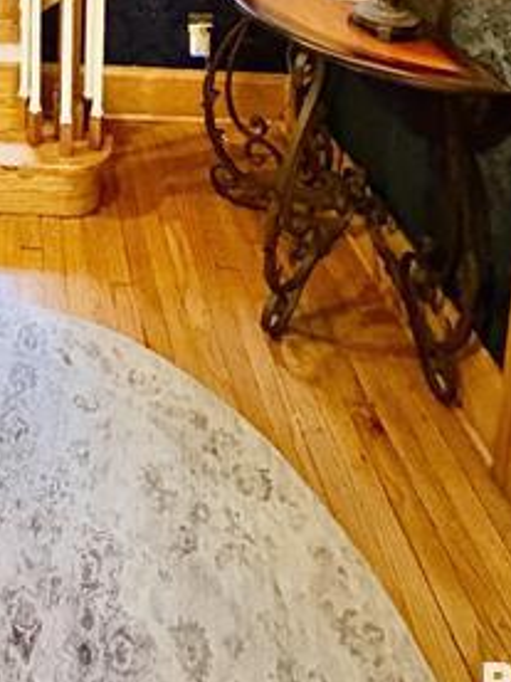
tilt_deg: -7.0
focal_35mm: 39
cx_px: -42
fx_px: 768
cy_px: -225
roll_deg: -0.8
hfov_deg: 32.6
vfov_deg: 33.4
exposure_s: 1/24
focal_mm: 2.22
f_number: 2.2
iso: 1600
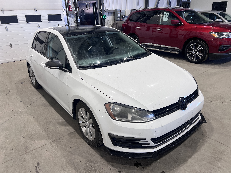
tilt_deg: -22.1
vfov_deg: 53.1
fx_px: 174
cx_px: 116
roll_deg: +2.8
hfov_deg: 67.3
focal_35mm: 26
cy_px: 86
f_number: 1.5
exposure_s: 1/120
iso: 64
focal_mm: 5.7
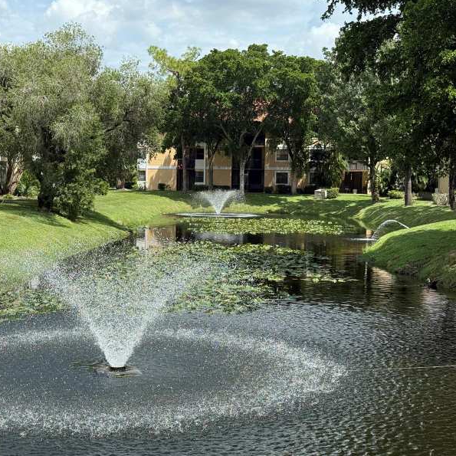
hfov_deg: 30.0
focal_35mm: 57
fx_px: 850
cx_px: 203
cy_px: 228
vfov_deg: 30.0
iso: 80
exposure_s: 1/3534
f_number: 1.78
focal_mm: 6.76
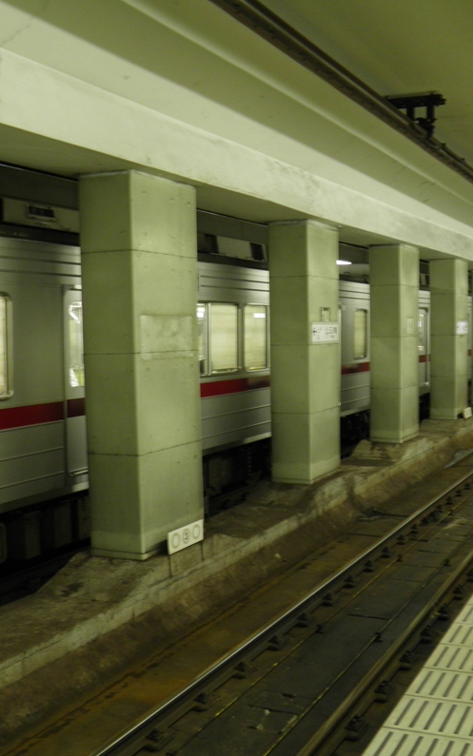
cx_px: 292
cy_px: 381
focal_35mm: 40
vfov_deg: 49.3
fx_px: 825
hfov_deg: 31.9
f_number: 2.8
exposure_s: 1/8
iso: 100
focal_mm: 4.9
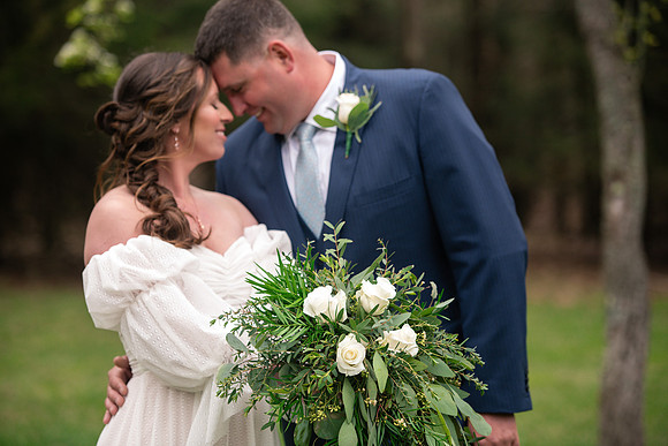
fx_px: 2227
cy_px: 223
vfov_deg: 11.4
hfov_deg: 17.1
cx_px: 334
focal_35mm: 120
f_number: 2.8
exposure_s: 1/1000
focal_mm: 120
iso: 500
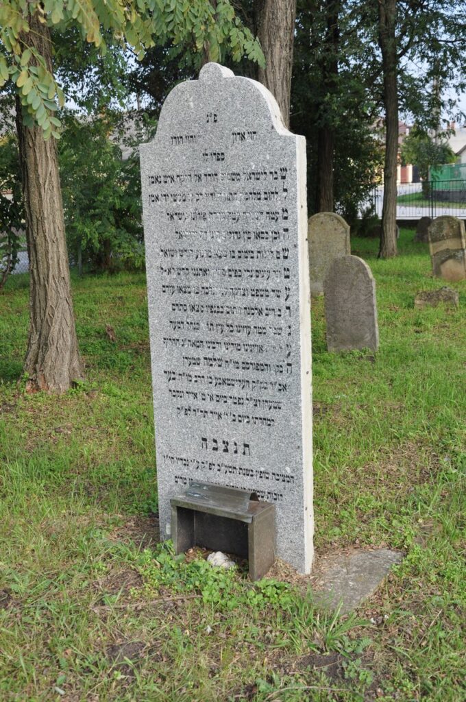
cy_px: 351
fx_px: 934
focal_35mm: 48
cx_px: 233
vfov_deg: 41.2
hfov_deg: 28.0
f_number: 7.1
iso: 200
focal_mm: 32
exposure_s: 1/200
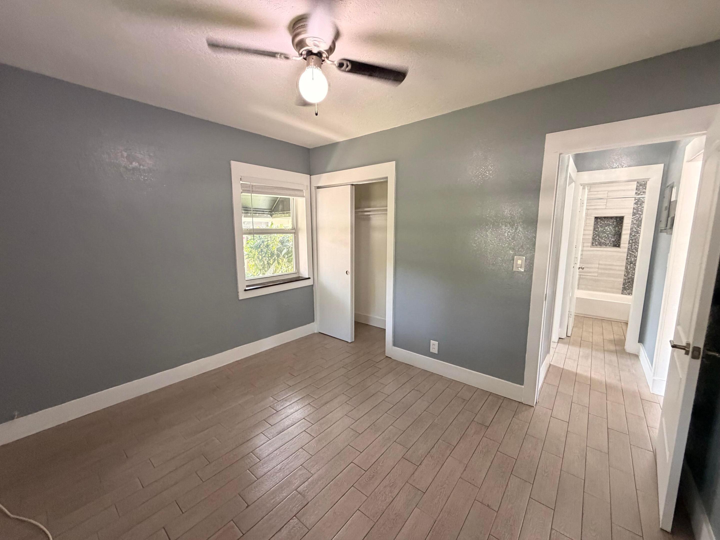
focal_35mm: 14
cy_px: 270
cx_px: 360
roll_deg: +0.5
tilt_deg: -5.2
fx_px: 291
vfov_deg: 85.7
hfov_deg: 102.1
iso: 400
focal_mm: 2.22
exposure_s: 1/60
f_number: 2.2
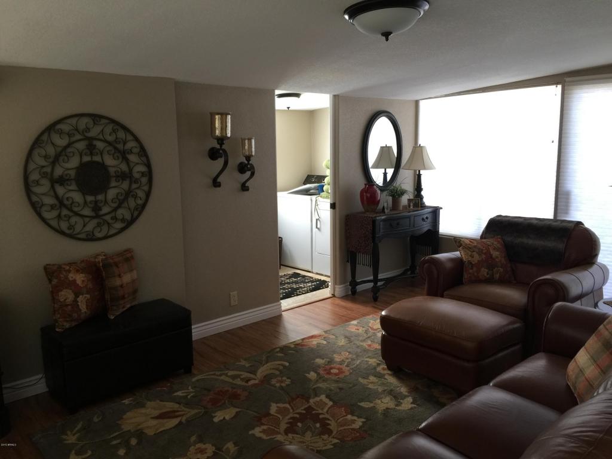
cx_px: 306
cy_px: 230
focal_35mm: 29
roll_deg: +0.6
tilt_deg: -9.3
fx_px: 513
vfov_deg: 48.2
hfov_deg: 61.7
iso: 40
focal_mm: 4.15
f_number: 2.2
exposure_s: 1/15
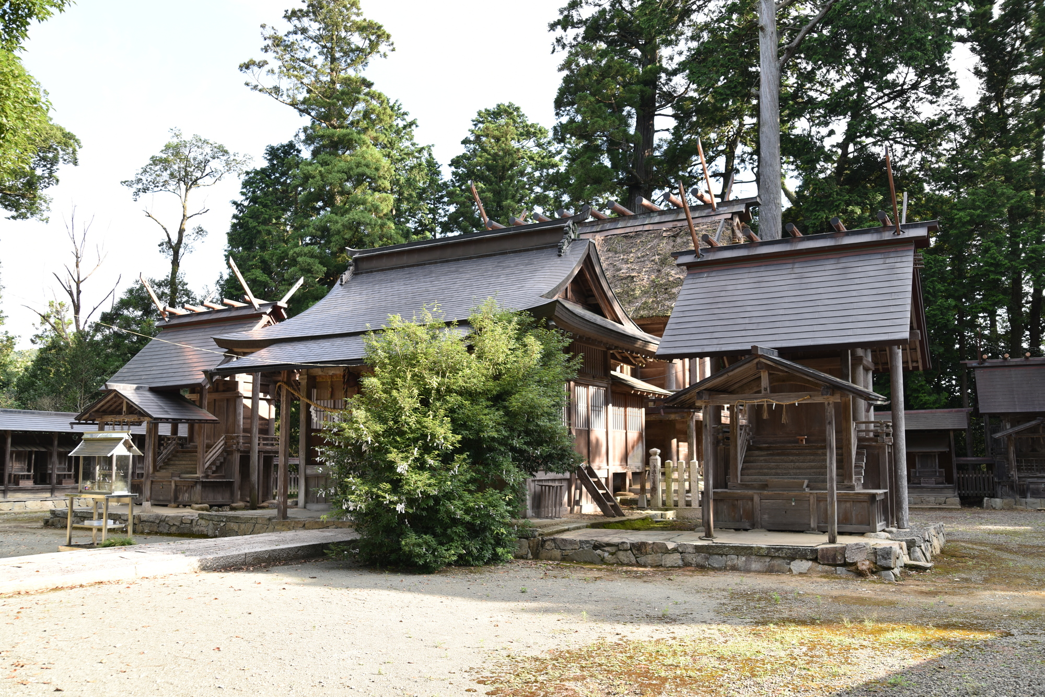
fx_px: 813
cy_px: 348
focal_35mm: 28
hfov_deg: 65.5
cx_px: 522
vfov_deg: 46.4
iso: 100
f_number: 5
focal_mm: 28
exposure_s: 1/100
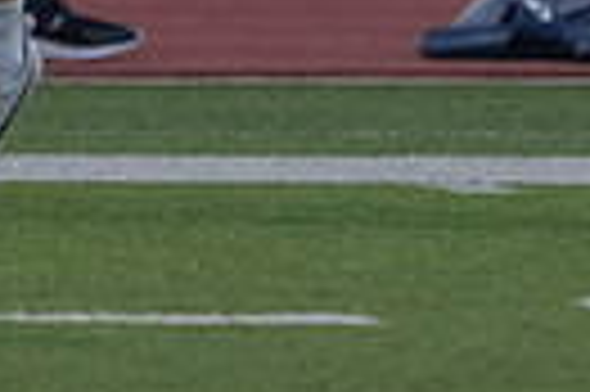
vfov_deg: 0.6
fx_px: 38400
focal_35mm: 2346
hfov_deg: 0.9
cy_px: -449
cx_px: -131
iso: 2500
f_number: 5.6
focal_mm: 400
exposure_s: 1/1000
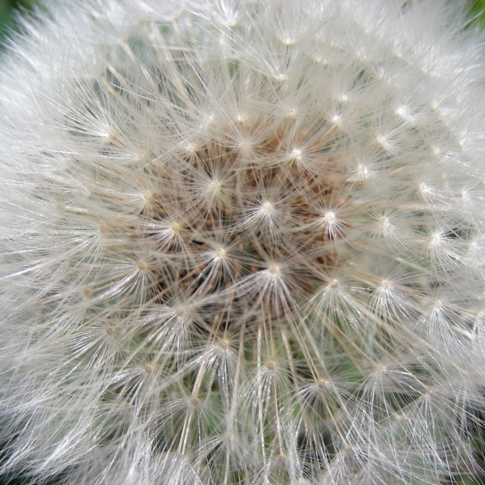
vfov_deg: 35.3
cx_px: 269
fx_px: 761
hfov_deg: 35.3
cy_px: 257
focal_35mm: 48
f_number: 4
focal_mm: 6.3
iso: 50
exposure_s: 1/420
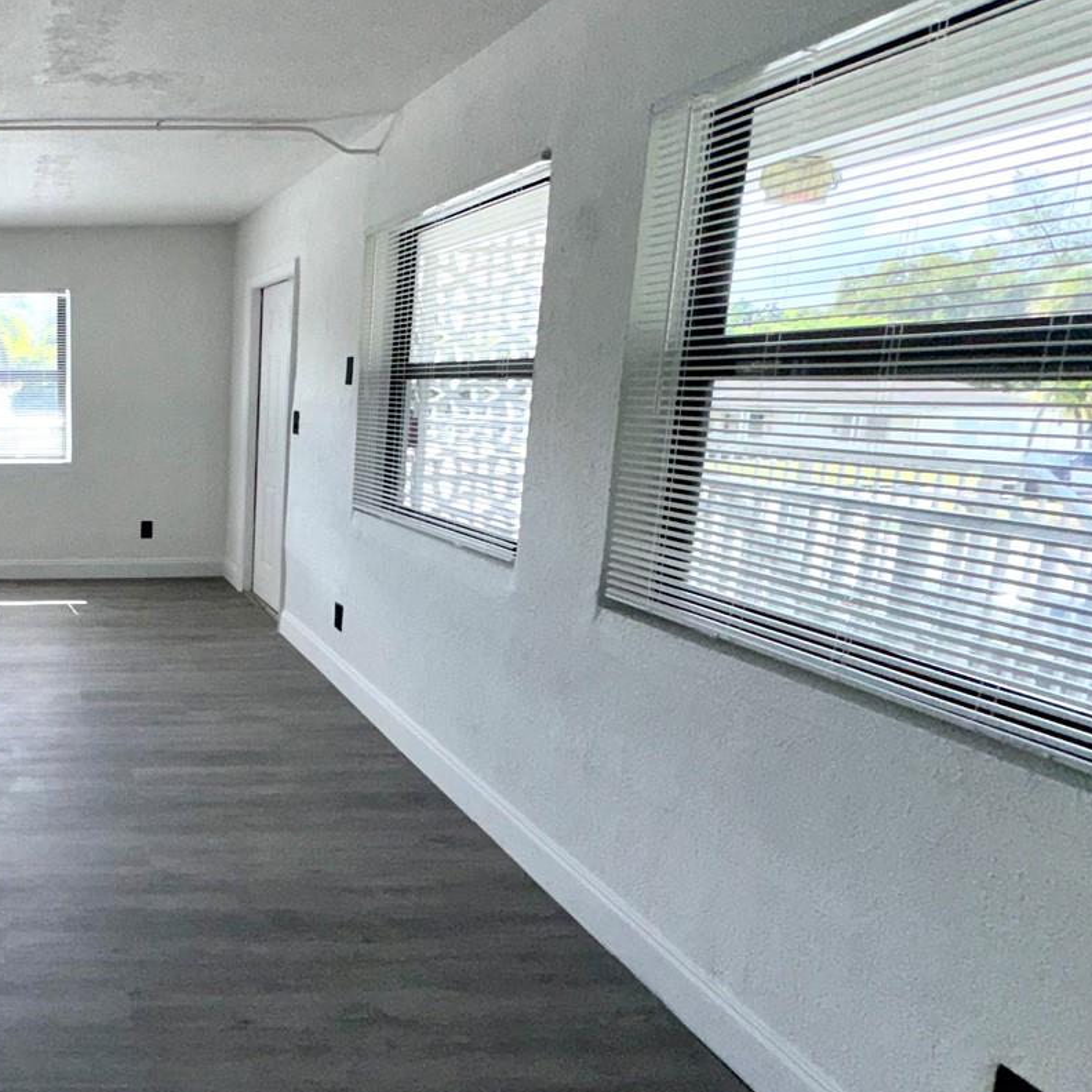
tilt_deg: -6.6
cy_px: 528
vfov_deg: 62.9
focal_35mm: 25
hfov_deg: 51.7
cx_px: 26
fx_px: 892
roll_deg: -1.2
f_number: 2.2
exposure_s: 1/440
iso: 32
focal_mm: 2.22
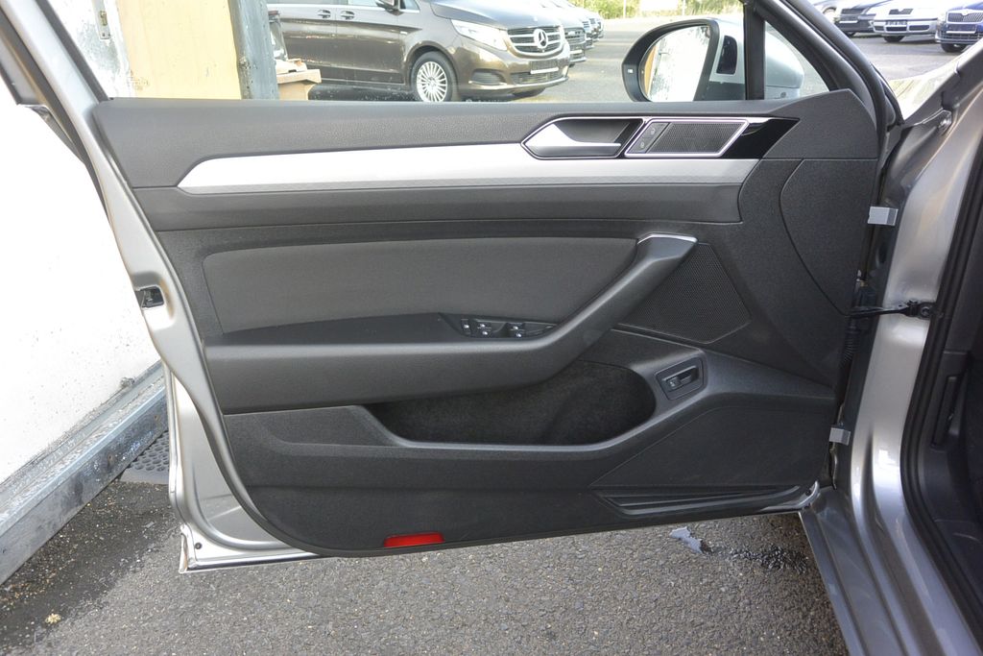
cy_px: 328
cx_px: 492
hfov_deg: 67.4
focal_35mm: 27
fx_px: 737
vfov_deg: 47.9
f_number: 3.5
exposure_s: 1/160
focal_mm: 10
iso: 200
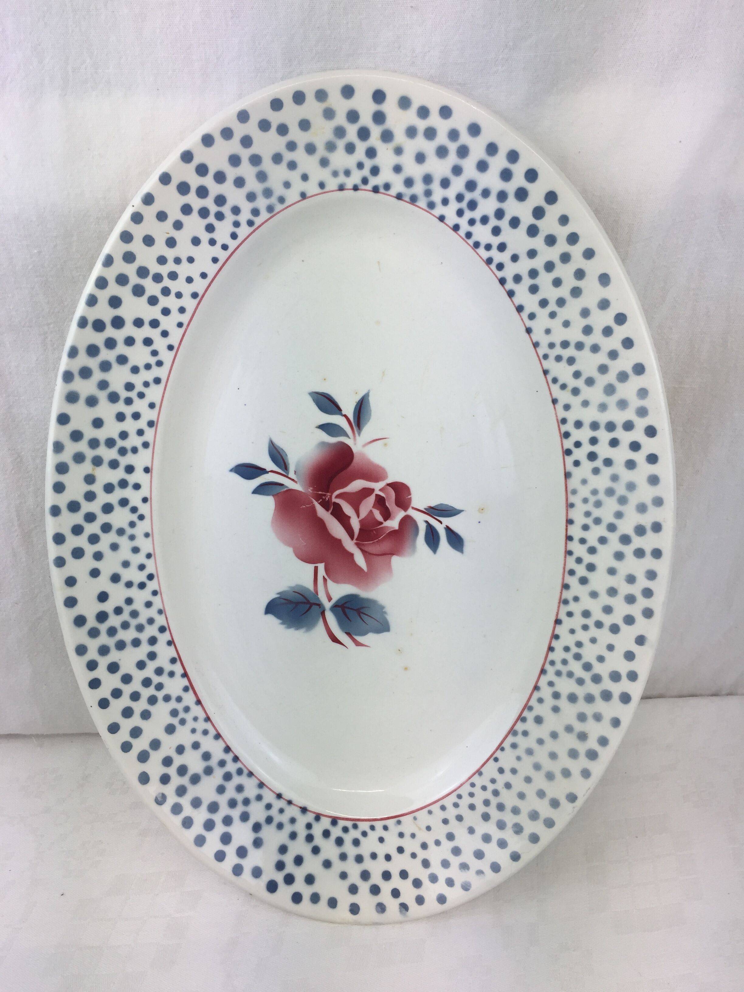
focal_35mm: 29
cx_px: 372
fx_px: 831
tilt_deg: -25.1
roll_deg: +1.4
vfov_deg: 61.7
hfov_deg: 48.2
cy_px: 496
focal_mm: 4.15
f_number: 2.2
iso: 32
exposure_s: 1/258
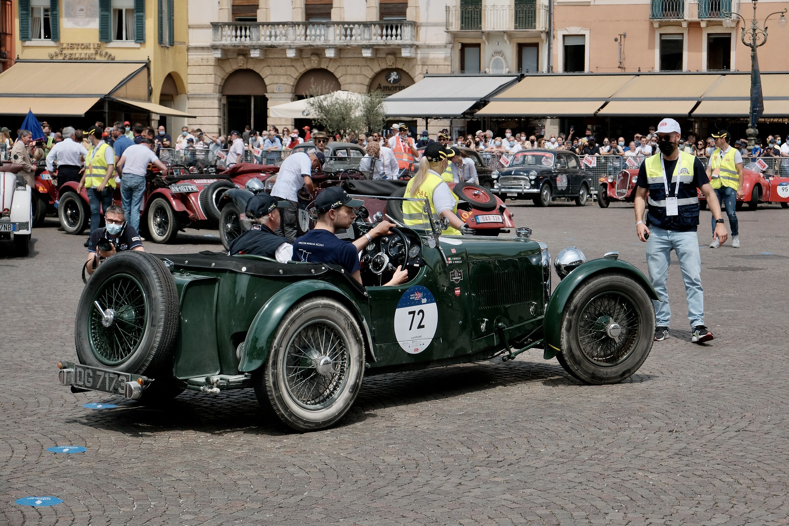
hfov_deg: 26.7
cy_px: 263
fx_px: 1666
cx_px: 394
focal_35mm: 76
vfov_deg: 17.9
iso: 800
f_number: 8
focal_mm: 50.5
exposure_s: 1/1250
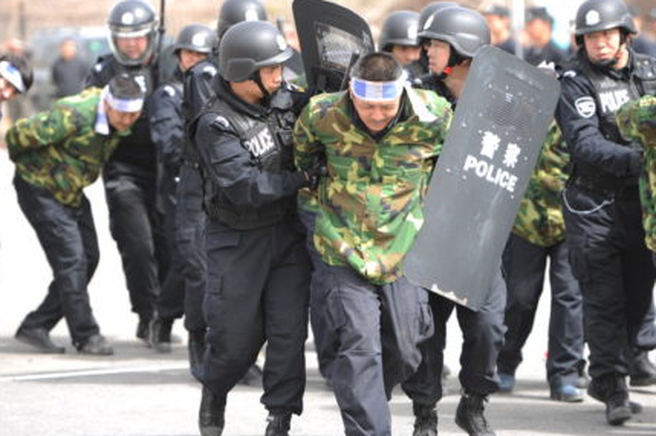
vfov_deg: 6.7
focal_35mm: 203
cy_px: 250
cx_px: 364
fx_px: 3695
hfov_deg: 10.1
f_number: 2.8
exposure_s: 1/400
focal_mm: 145
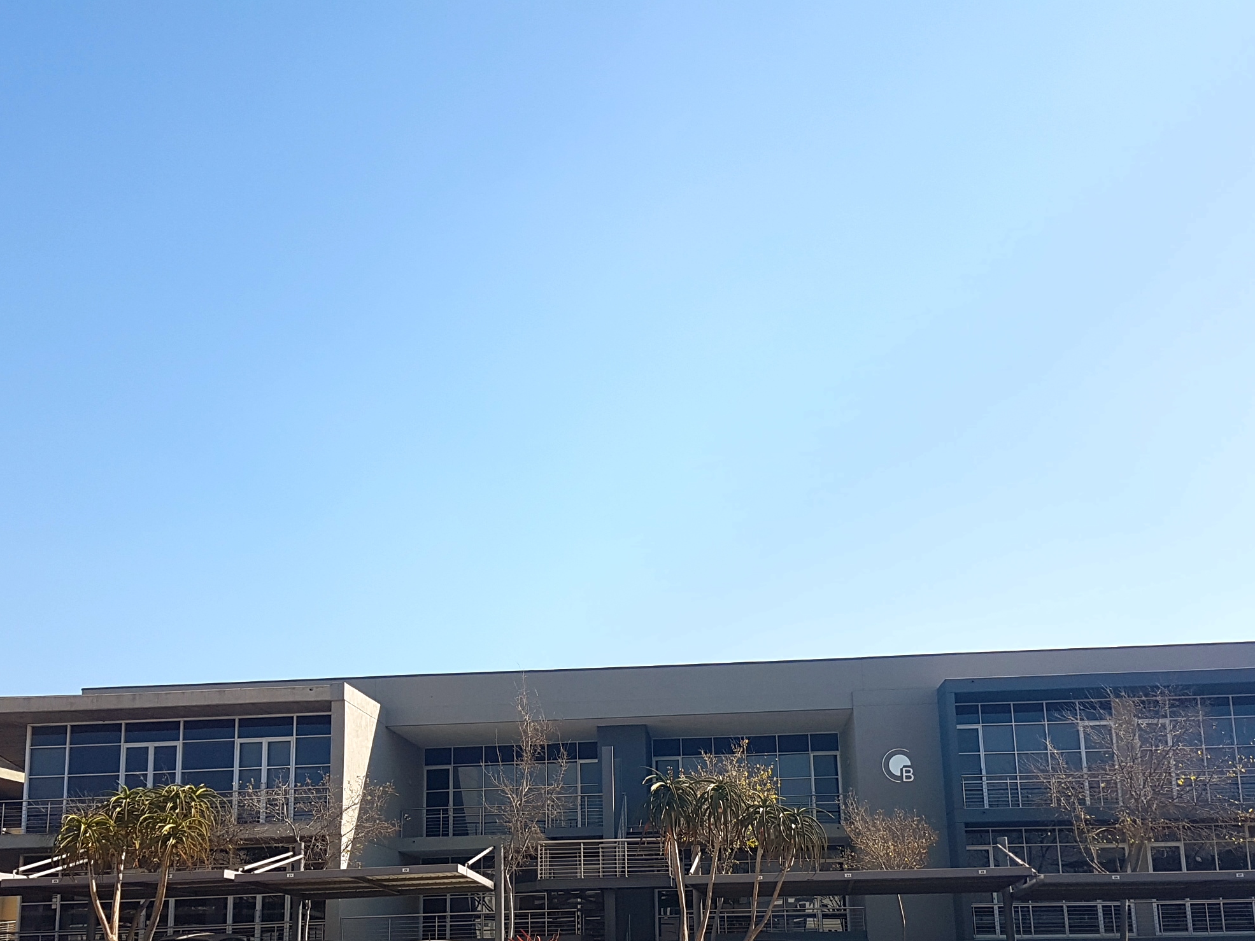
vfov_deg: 37.0
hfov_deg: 49.0
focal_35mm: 38
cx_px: 661
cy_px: 681
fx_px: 1378
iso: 40
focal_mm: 4.2
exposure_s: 1/1420
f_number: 1.7
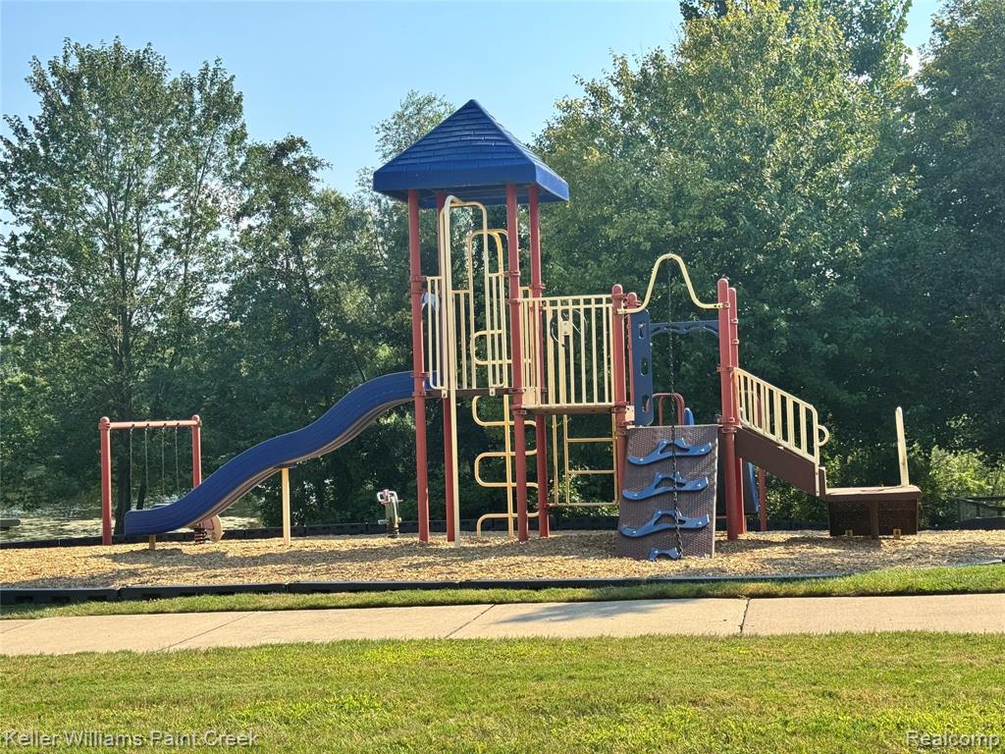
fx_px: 1394
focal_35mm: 48
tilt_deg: -0.3
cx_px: 502
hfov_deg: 39.7
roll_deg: +1.7
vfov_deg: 30.3
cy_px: 377
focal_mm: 6.76
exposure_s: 1/1984
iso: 64
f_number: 1.78
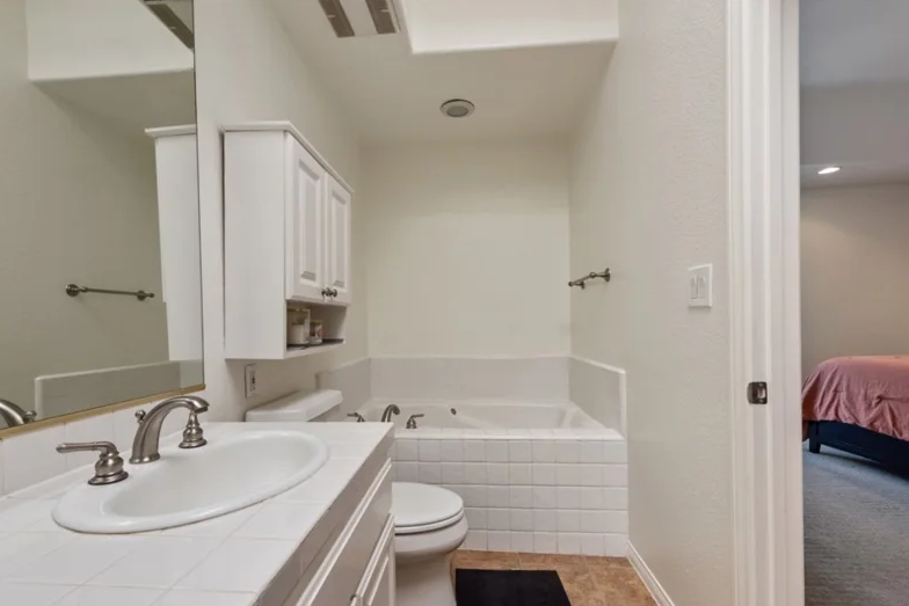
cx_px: 444
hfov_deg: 100.4
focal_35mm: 15
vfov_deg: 77.3
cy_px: 321
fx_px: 379
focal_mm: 14
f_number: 11
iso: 400
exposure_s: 1/30
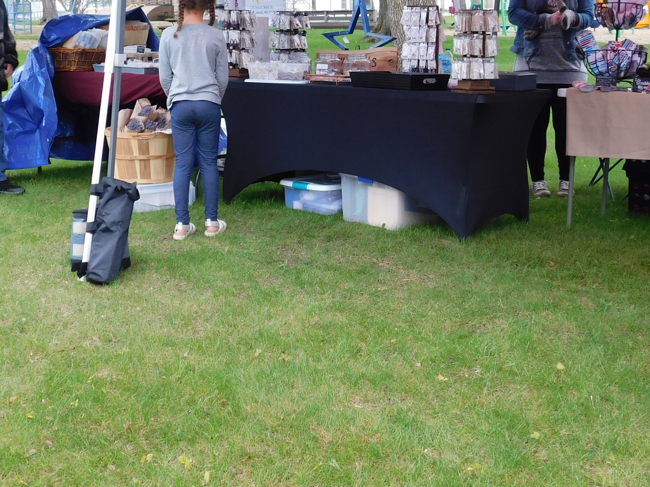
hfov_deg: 34.9
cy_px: 109
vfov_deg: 26.2
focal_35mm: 55
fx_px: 1033
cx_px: 344
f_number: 3.2
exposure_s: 1/40
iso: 125
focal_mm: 5.3
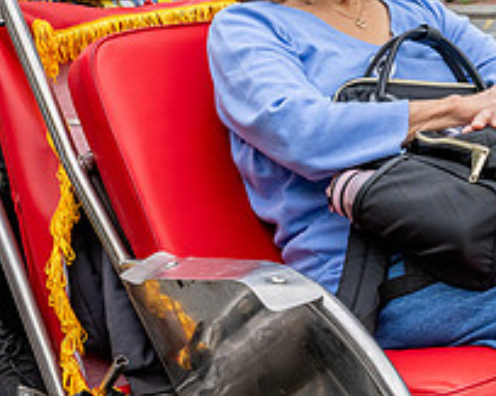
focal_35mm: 96
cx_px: 561
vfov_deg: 15.8
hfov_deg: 19.1
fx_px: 1409
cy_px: 35
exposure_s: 1/320
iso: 250
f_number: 8
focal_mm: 24
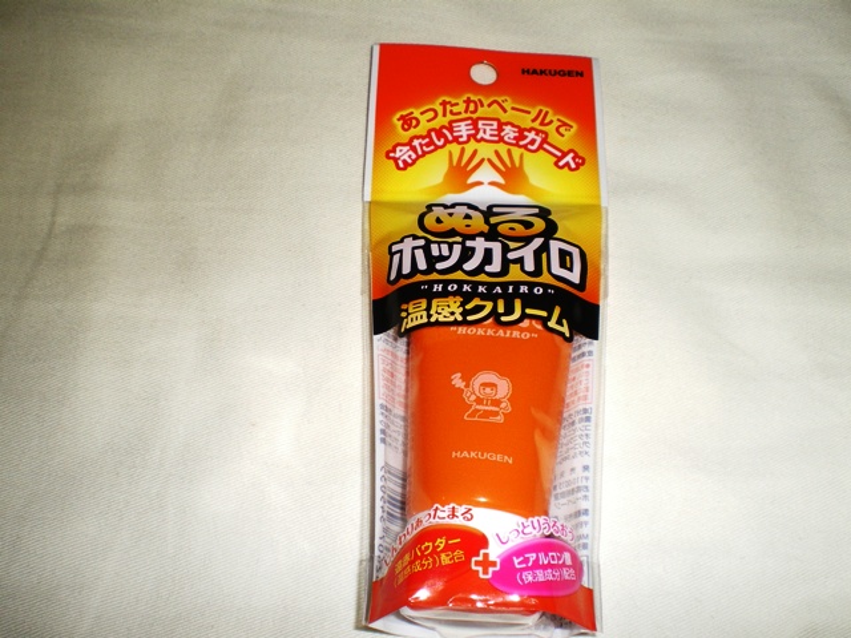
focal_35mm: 38
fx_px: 934
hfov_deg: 49.0
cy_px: 319
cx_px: 426
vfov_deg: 37.7
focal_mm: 6.3
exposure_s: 1/50
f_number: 4.6
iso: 200
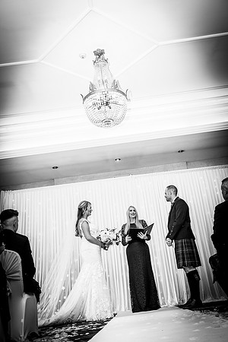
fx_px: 361
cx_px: 114
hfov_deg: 35.1
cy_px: 171
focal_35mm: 38
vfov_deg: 50.7
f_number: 5.6
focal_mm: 38
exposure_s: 1/100
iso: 400
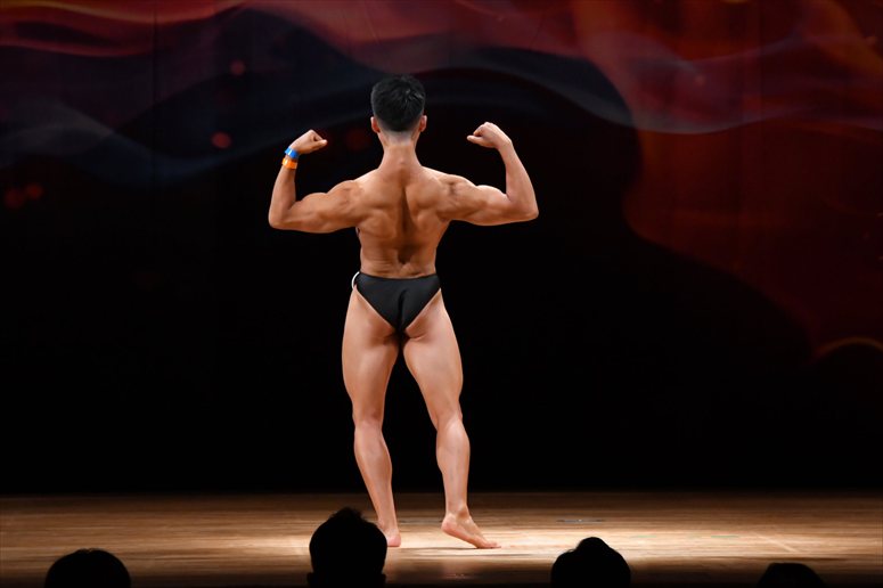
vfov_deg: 5.7
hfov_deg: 8.6
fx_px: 5884
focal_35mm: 240
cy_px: 294
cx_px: 442
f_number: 5.6
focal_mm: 160
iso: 3200
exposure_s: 1/400
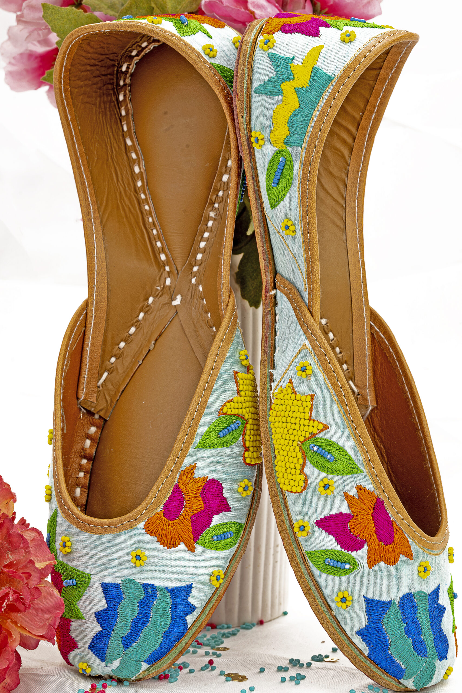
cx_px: 231
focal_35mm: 85
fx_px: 1636
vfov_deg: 23.9
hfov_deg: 16.1
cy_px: 346
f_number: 5
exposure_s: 1/125
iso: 160
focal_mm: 85
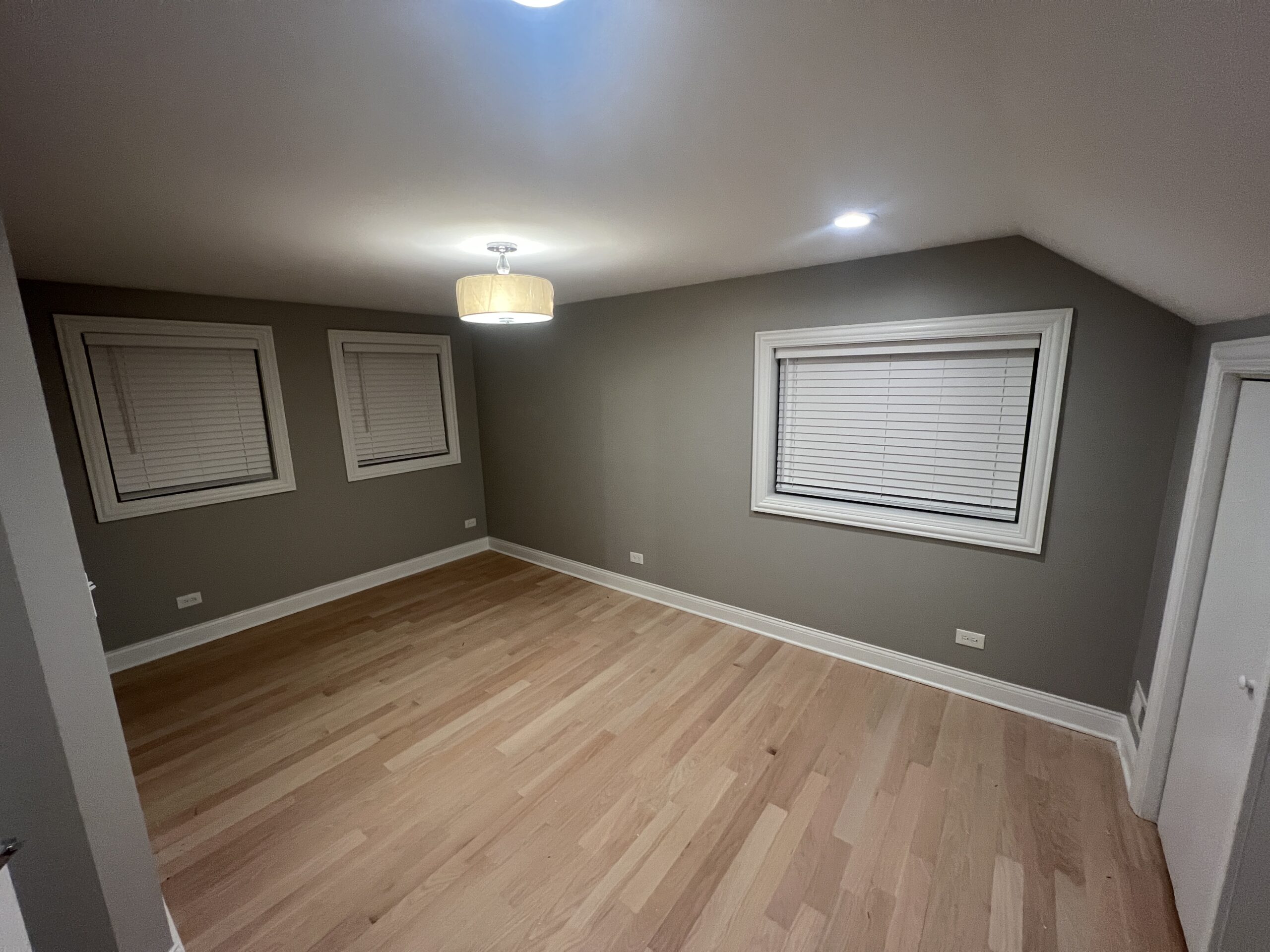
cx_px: 635
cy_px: 476
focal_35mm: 13
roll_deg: +1.0
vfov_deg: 89.9
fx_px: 477
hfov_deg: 106.2
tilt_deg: -12.2
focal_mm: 1.57
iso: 250
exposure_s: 1/100
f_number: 1.8
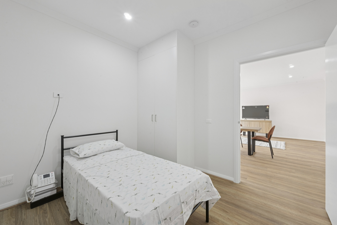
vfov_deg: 81.2
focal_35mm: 14
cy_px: 112
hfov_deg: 104.2
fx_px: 131
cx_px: 168
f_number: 14
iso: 640
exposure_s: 1/10
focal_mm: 14
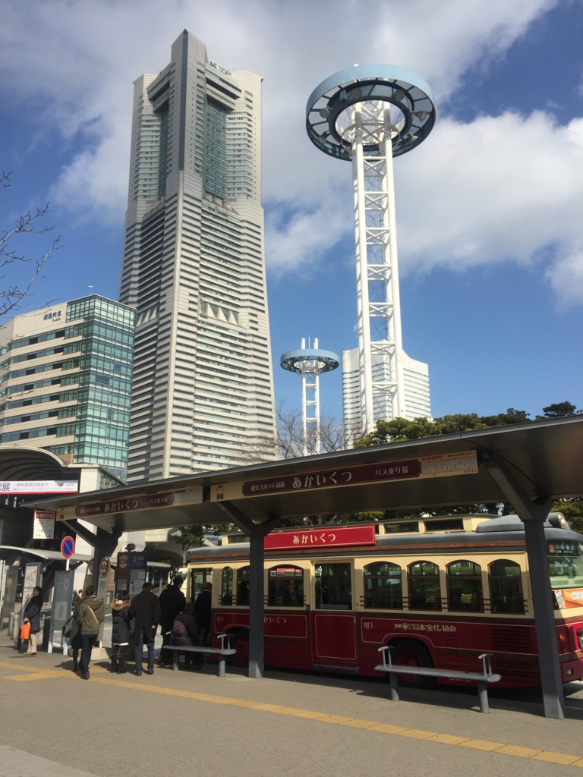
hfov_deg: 48.2
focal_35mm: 29
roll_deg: +1.7
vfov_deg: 61.7
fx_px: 651
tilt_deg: +10.8
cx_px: 292
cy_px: 388
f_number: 2.2
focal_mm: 4.15
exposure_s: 1/2825
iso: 32
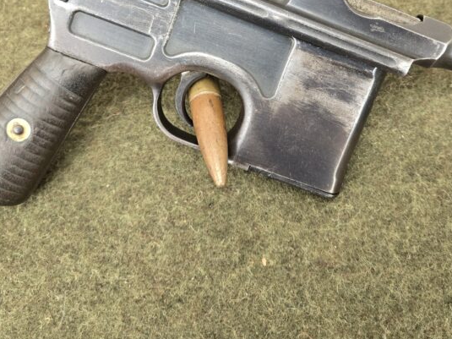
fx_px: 574
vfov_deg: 31.9
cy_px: 60
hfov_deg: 42.9
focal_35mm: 44
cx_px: 254
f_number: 1.8
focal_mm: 5.4
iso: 320
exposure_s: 1/120
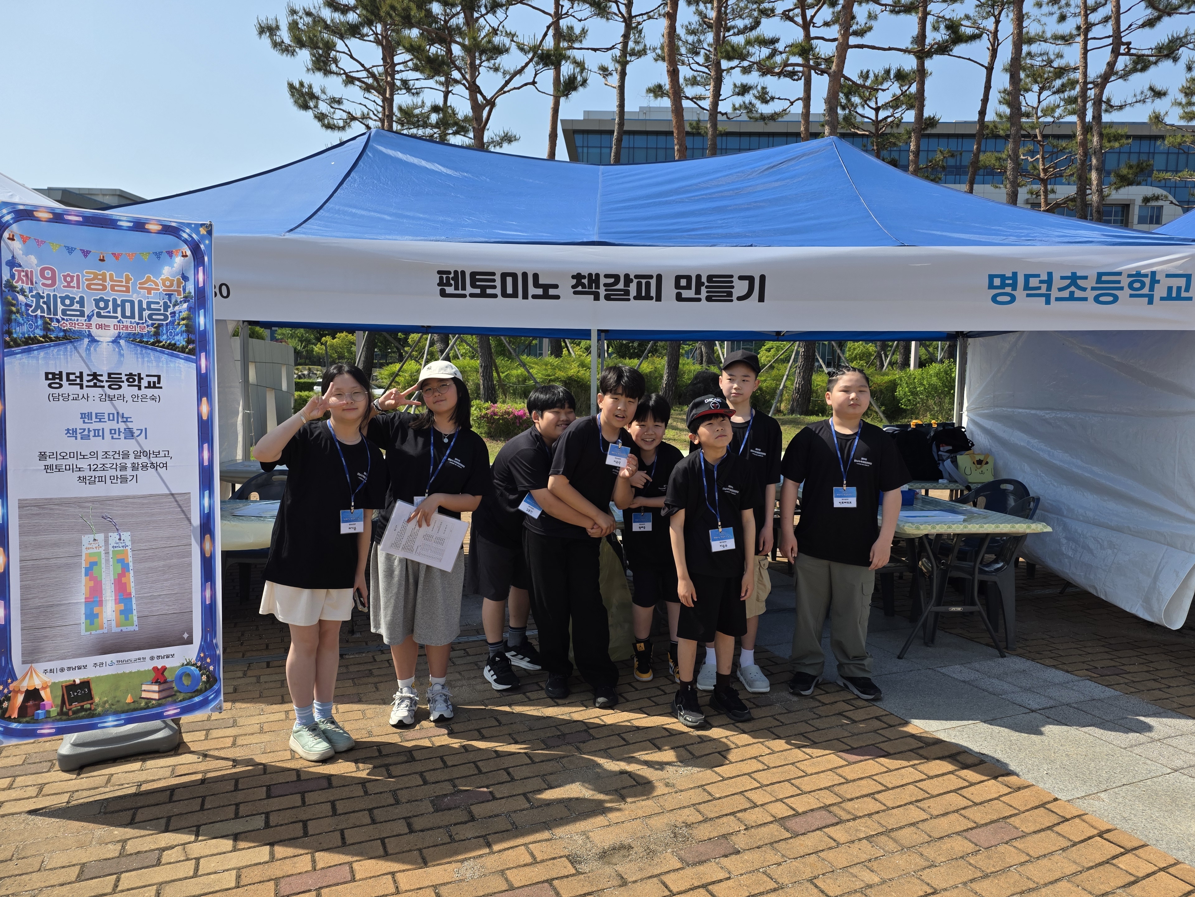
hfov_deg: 71.6
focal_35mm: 24
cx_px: 598
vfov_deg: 56.8
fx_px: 829
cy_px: 452
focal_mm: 6.25
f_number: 1.7
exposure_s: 1/5153
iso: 80
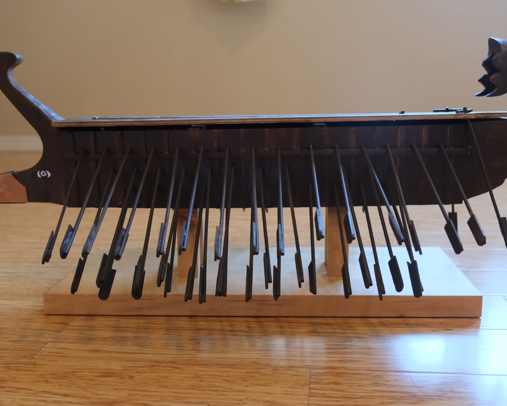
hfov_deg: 50.3
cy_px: 215
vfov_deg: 41.1
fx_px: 540
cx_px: 260
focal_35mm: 36
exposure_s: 1/100
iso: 4000
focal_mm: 20.2
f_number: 4
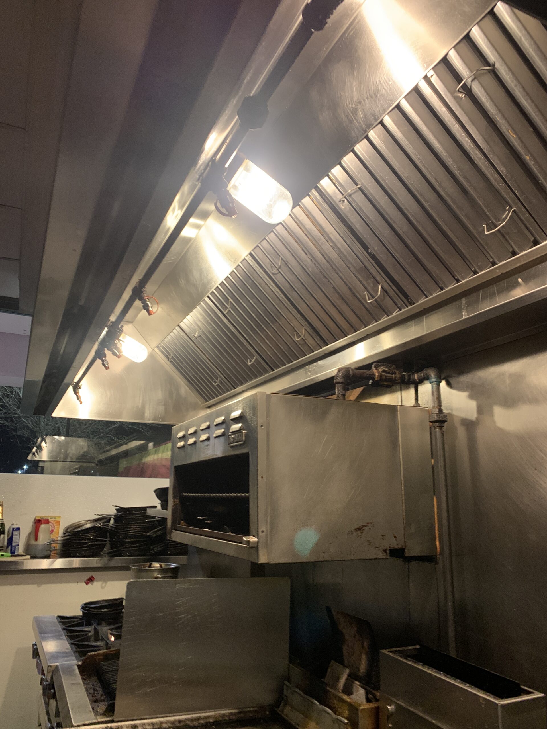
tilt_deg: +13.9
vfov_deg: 67.3
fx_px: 548
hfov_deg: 53.1
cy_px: 364
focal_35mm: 26
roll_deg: -0.5
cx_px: 274
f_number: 1.8
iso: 400
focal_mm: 4.25
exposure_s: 1/30
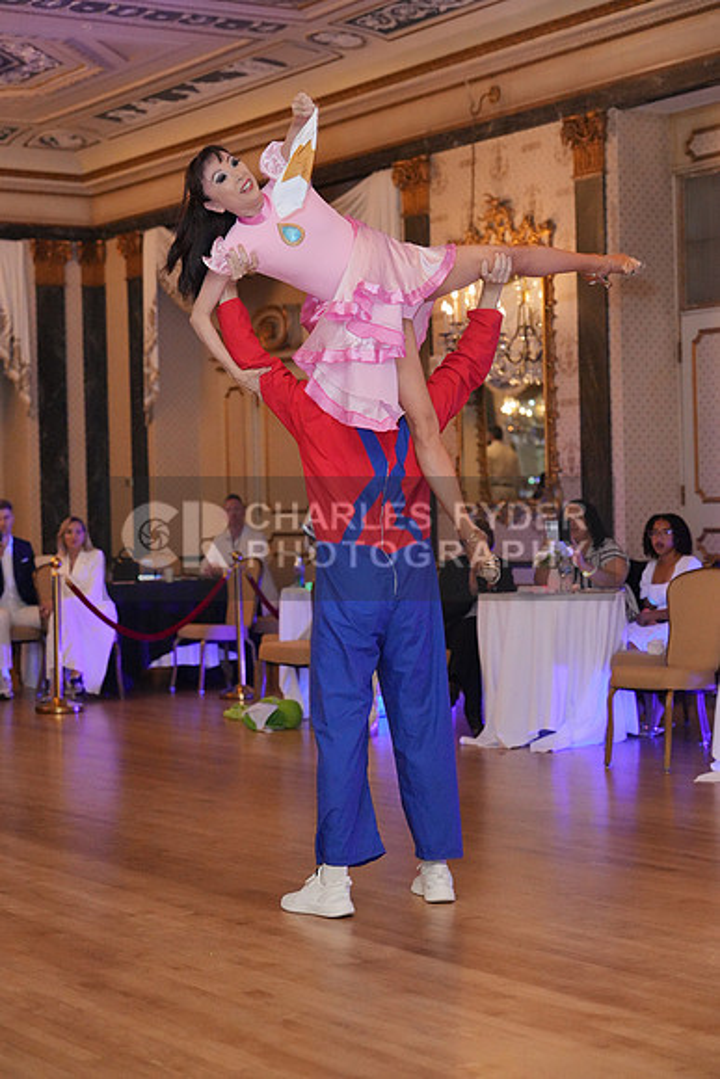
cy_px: 540
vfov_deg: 30.1
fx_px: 2009
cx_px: 360
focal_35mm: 67
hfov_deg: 20.3
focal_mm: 67
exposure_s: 1/250
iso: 8000
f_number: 3.2
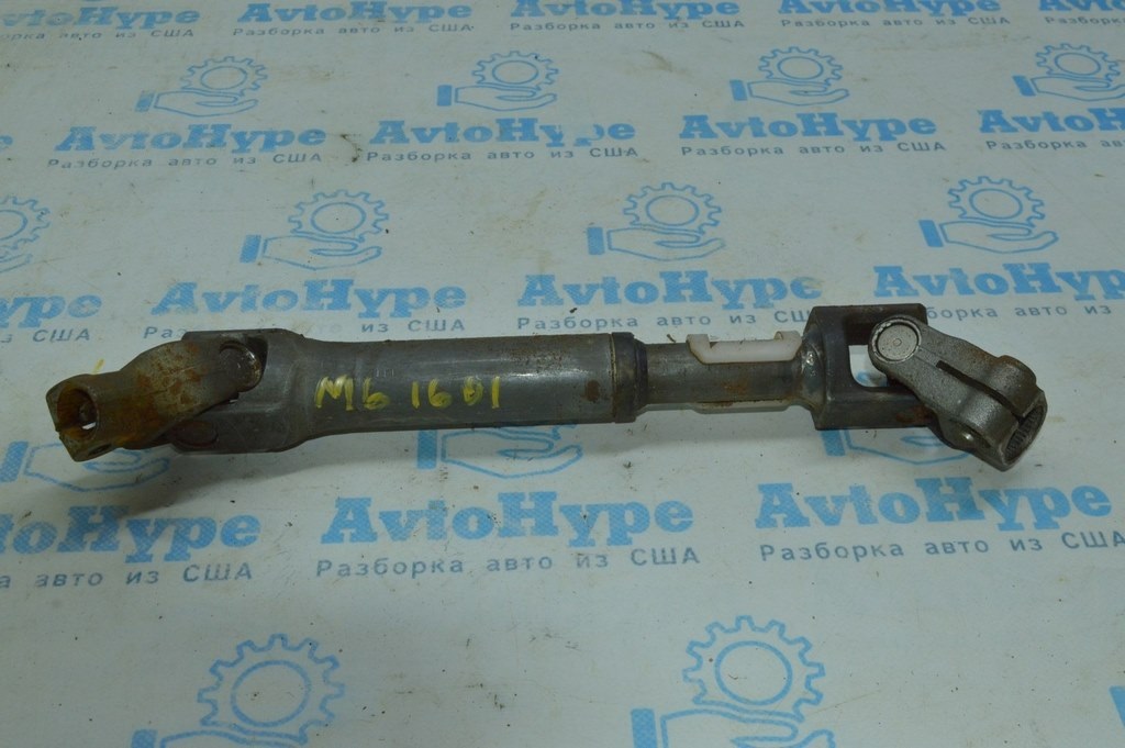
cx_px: 562
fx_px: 1311
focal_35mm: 42
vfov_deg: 31.8
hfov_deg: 46.4
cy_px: 374
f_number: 16
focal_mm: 28
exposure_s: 1/60
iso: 1100
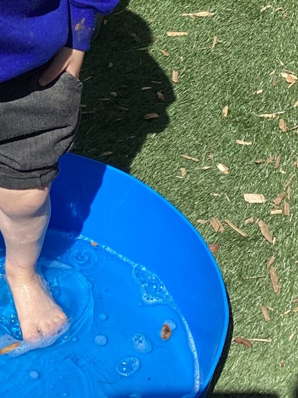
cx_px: 13
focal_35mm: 99
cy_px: 47
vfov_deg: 19.5
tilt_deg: -33.0
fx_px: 1137
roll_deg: -1.8
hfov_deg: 14.7
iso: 25
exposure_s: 1/1359
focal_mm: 3.3
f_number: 2.4
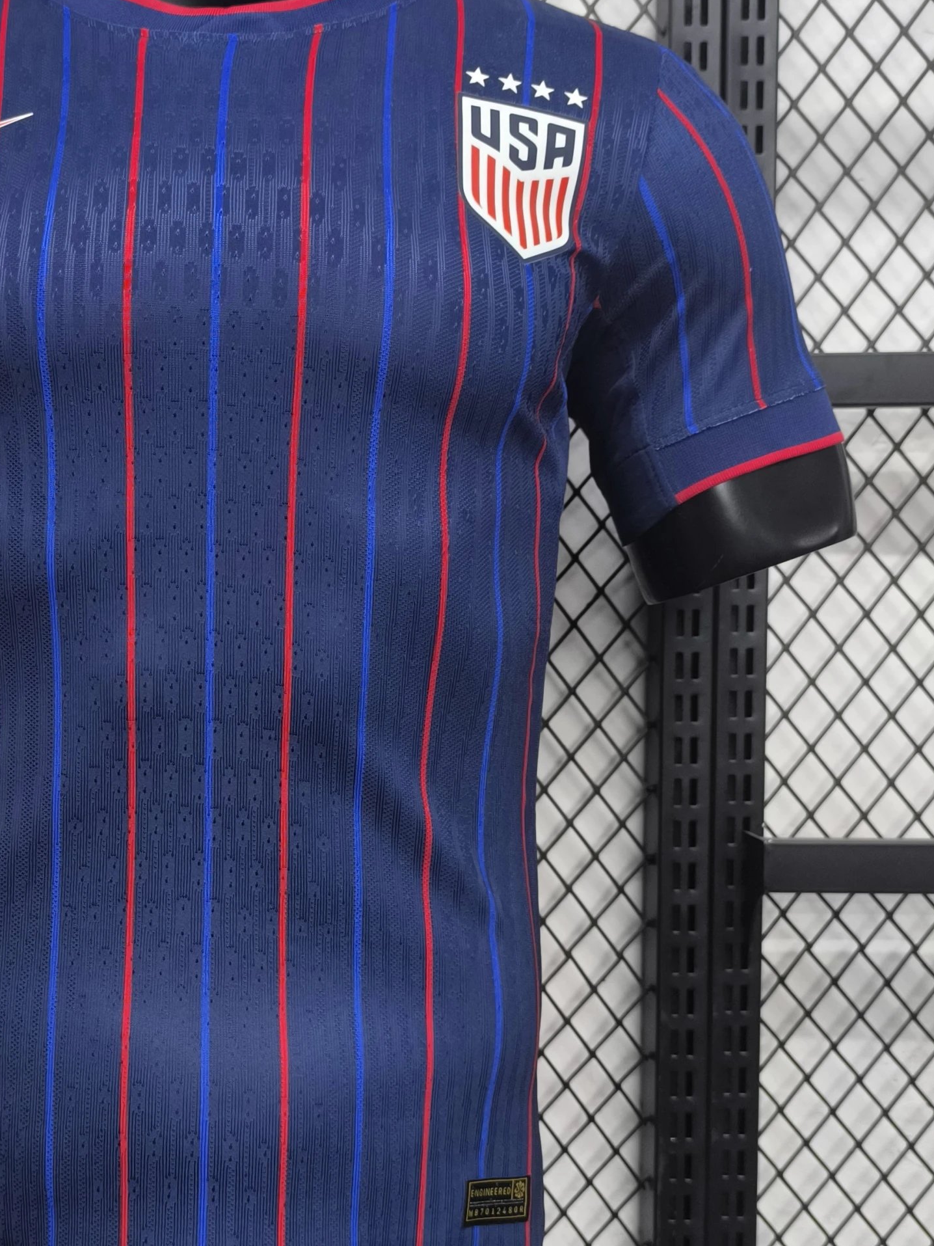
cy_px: 680
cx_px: 214
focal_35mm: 41
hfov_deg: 34.3
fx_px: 1475
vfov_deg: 45.7
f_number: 1.65
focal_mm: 6.14
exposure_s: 1/50
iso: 500
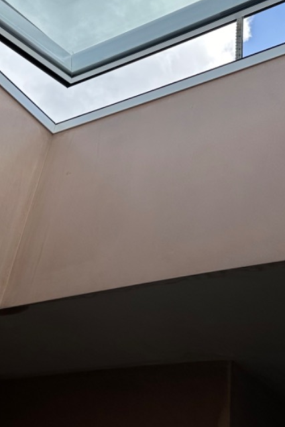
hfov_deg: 28.6
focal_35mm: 47
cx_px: 155
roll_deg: -7.3
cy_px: 141
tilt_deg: +38.3
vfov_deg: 41.4
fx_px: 558
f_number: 1.78
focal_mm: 6.86
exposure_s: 1/2252
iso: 80
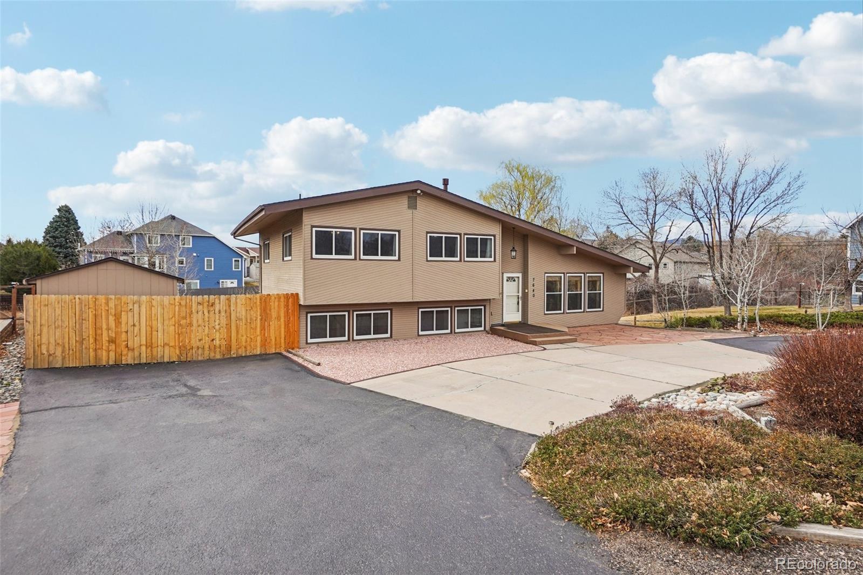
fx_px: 431
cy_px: 288
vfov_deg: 67.4
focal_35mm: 18
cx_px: 432
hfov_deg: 90.0
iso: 100
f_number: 8
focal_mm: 12
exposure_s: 1/200
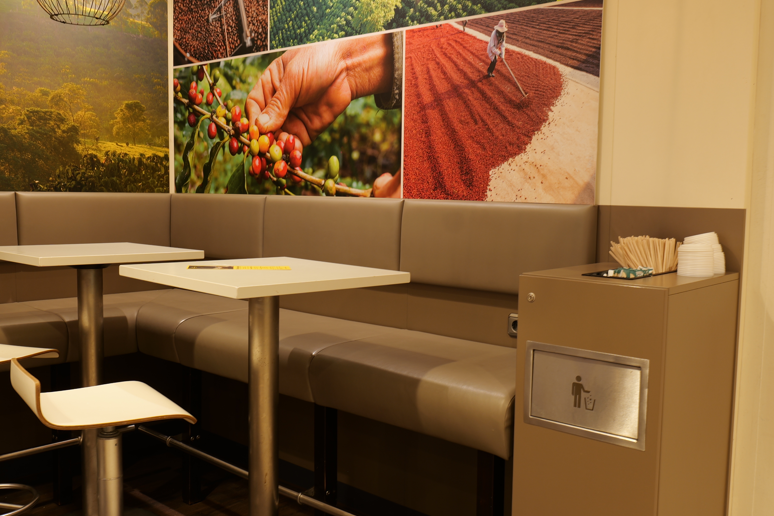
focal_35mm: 34
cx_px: 413
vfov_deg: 38.9
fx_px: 731
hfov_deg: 55.7
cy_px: 271
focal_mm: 20
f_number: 8
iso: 100
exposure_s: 1/1.3
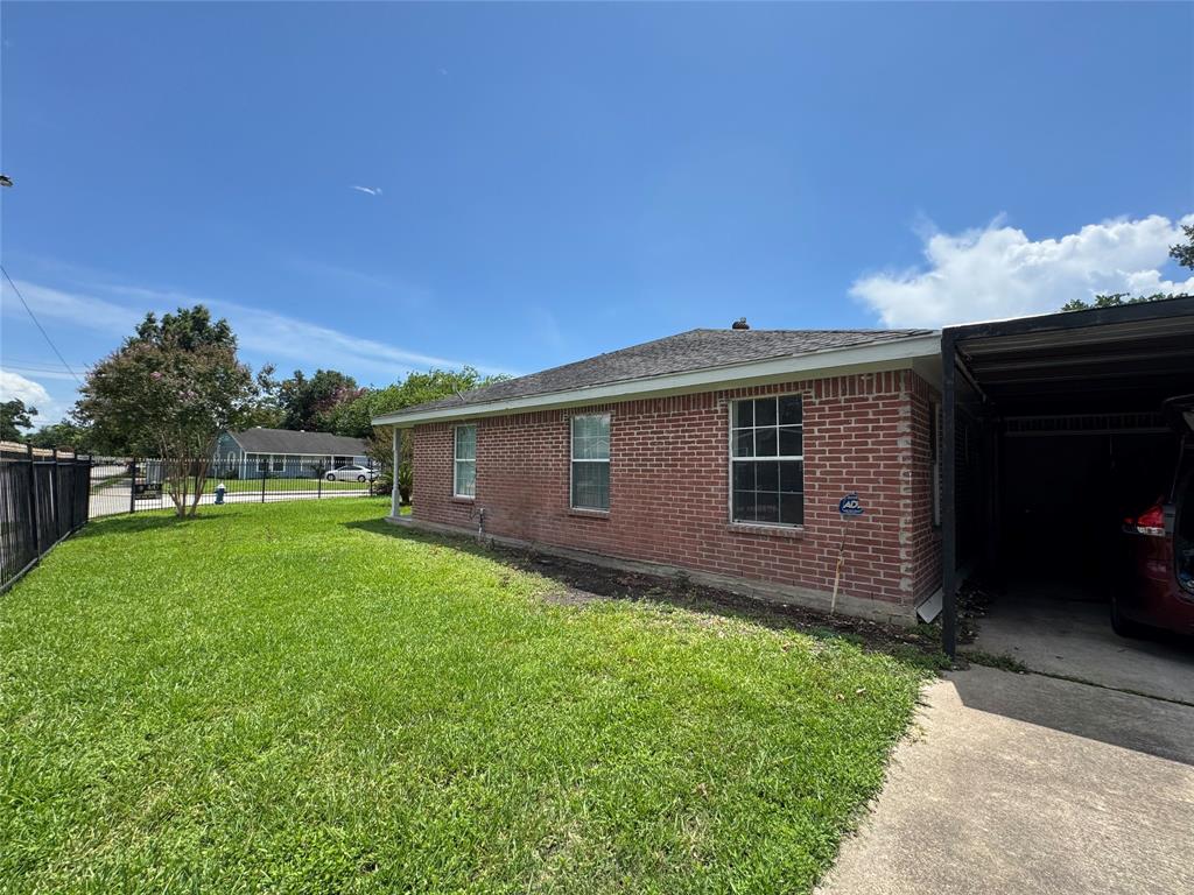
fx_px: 483
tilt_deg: +4.1
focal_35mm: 14
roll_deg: -1.0
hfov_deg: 102.1
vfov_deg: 85.7
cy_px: 448
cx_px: 597
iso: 40
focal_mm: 2.22
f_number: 2.2
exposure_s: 1/1637
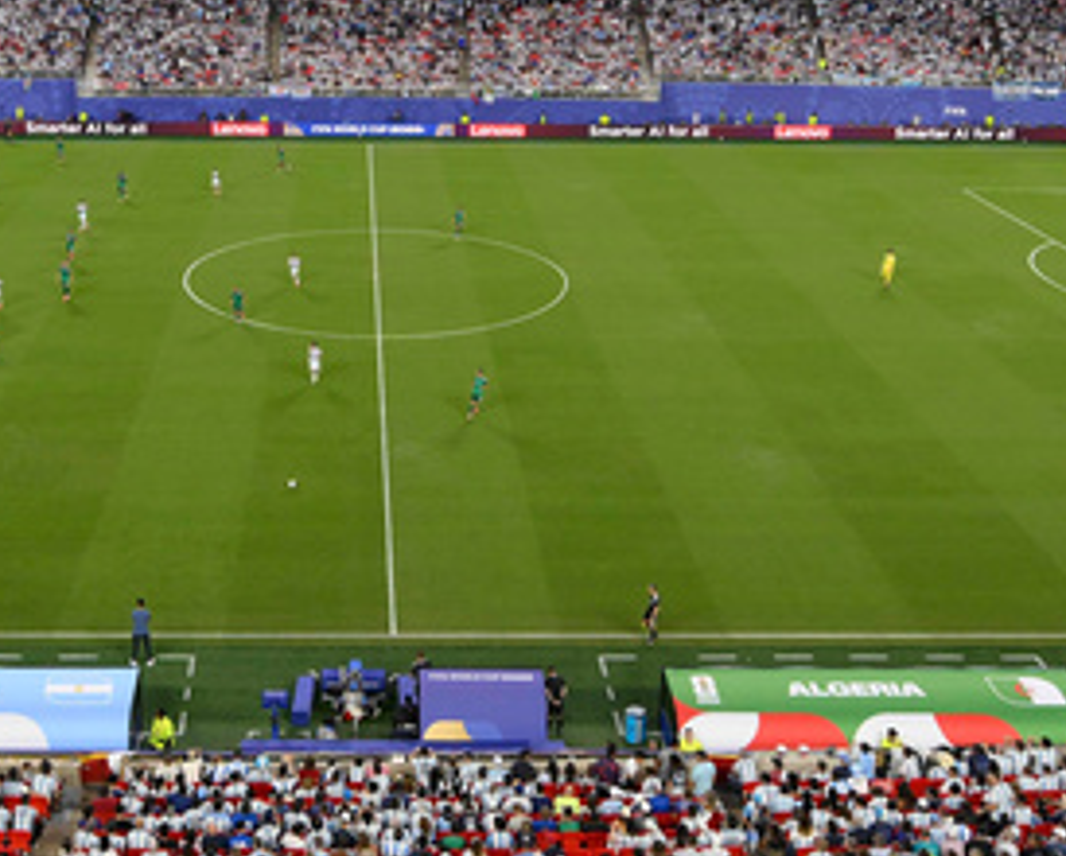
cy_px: 198
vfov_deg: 30.3
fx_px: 1548
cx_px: 377
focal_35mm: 49
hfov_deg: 37.7
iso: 500
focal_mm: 14
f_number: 4.5
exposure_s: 1/250
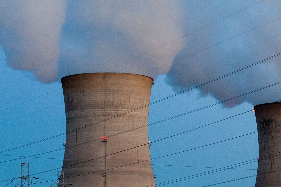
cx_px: 204
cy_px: 119
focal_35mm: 120
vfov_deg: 11.4
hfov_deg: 17.0
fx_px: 936
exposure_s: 1/50
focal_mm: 80
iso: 2000
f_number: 5.6
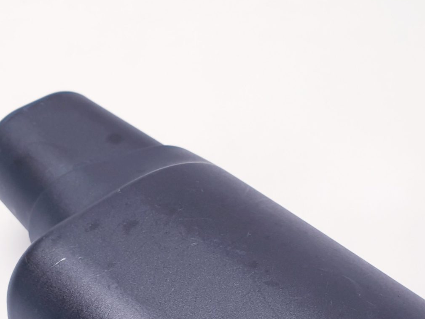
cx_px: 263
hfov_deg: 29.3
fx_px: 810
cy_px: 372
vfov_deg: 20.9
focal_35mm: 66
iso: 80
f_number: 2.4
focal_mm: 4.3
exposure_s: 1/50
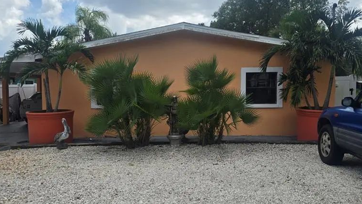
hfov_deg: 58.0
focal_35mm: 34
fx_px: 326
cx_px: 187
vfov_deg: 34.7
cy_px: 107
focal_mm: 6.3
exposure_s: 1/801
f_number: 1.7
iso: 12
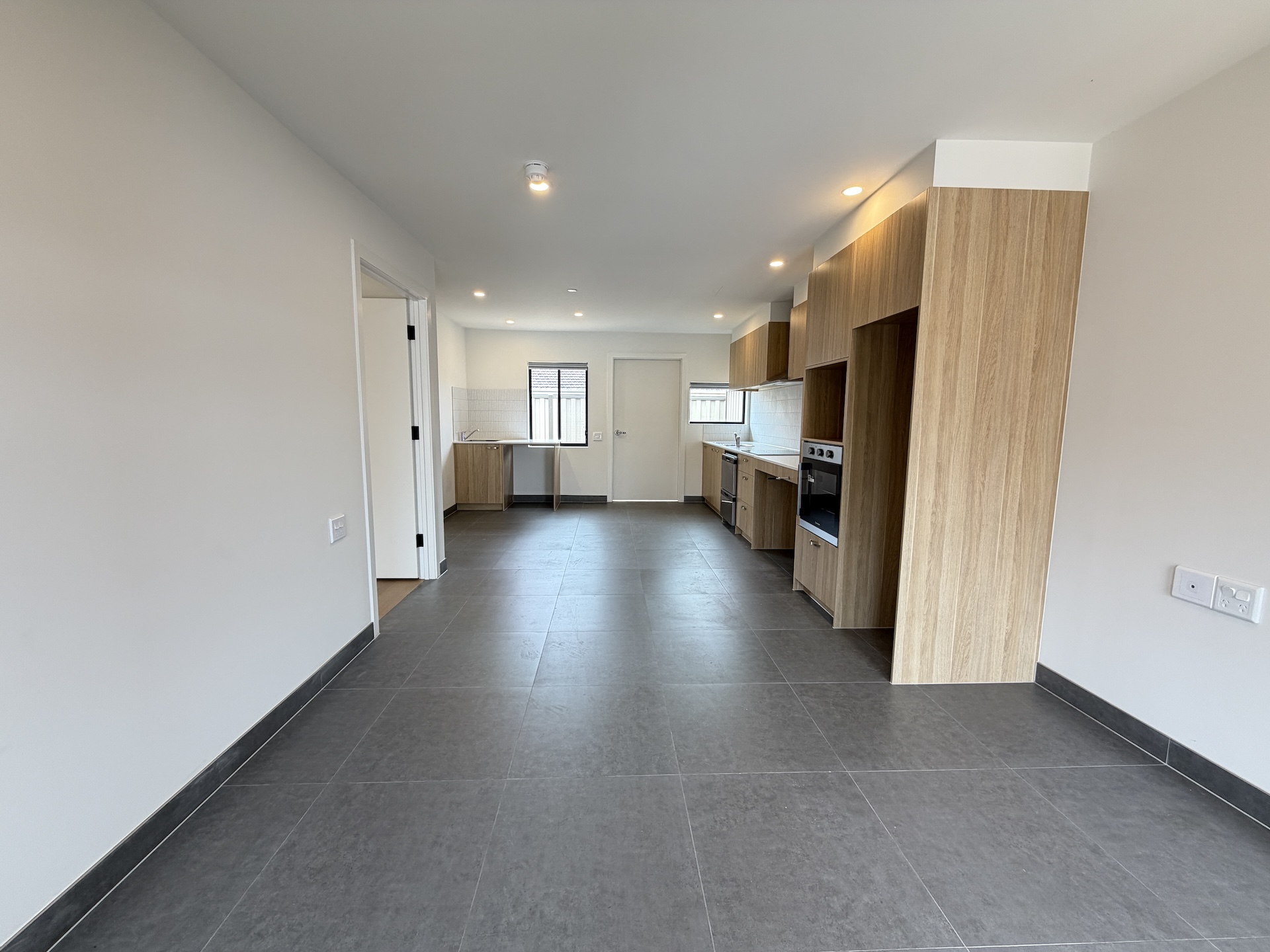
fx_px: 514
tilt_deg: -6.9
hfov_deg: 102.1
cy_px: 476
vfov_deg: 85.7
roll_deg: +0.0
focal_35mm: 14
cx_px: 635
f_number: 2.2
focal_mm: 2.22
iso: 125
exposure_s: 1/100
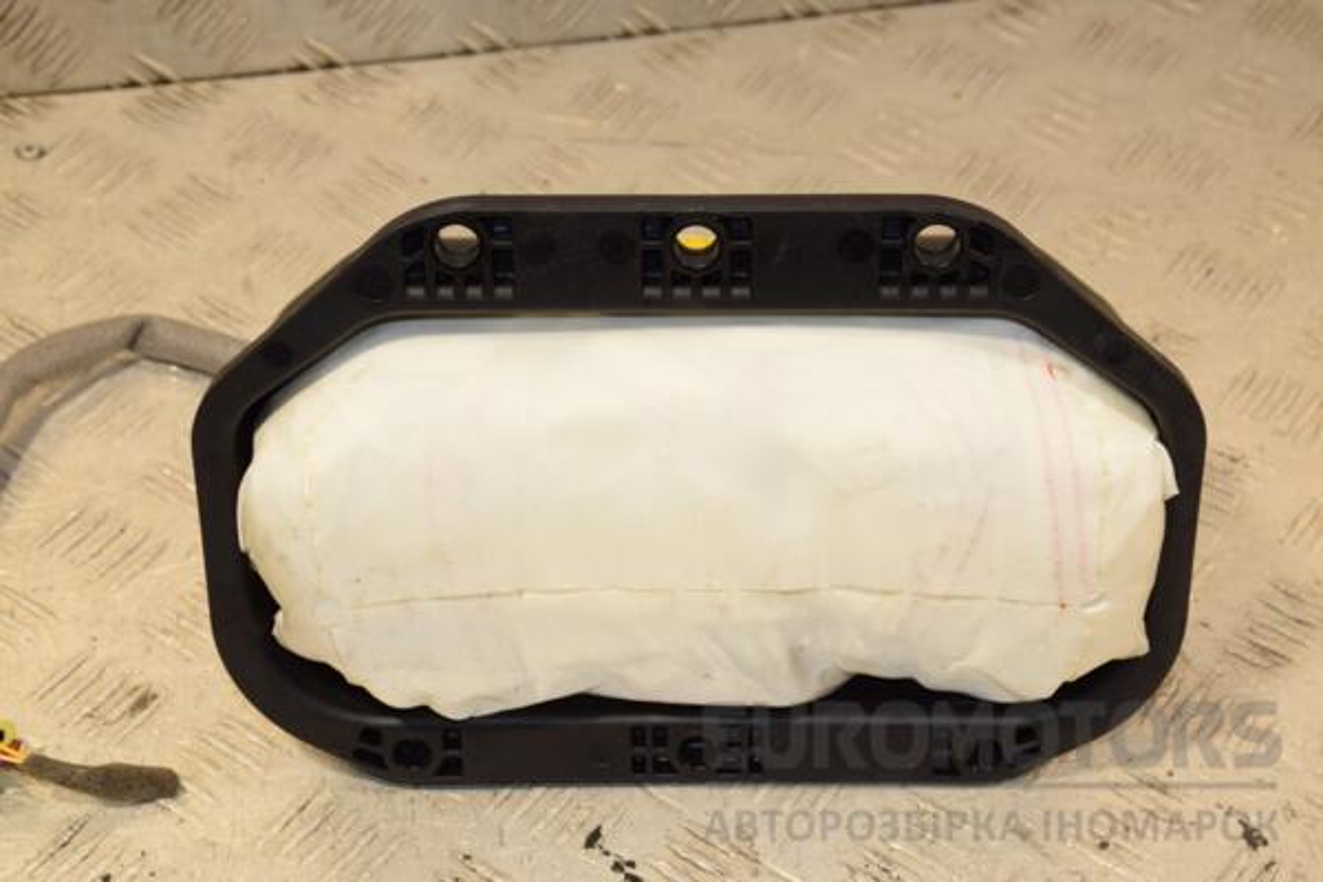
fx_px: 2646
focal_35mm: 72
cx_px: 662
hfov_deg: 28.1
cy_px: 441
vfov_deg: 18.9
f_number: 9
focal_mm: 48
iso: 800
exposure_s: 1/200
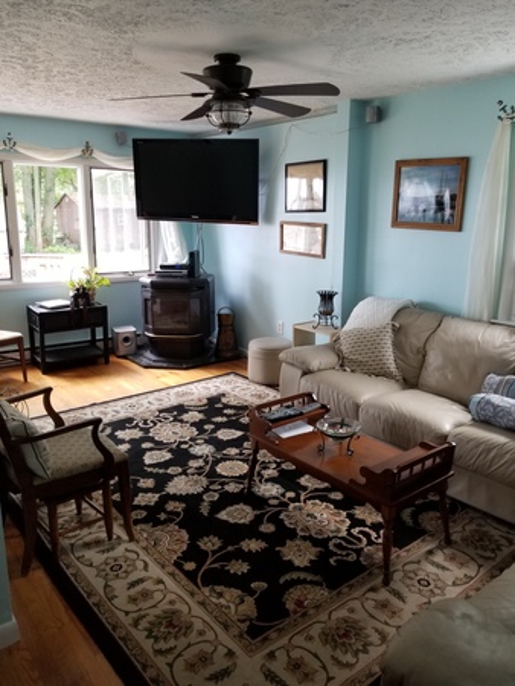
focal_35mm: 26
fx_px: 515
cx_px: 258
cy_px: 343
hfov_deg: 53.1
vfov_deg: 67.3
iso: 125
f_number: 1.7
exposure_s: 1/60
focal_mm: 4.25
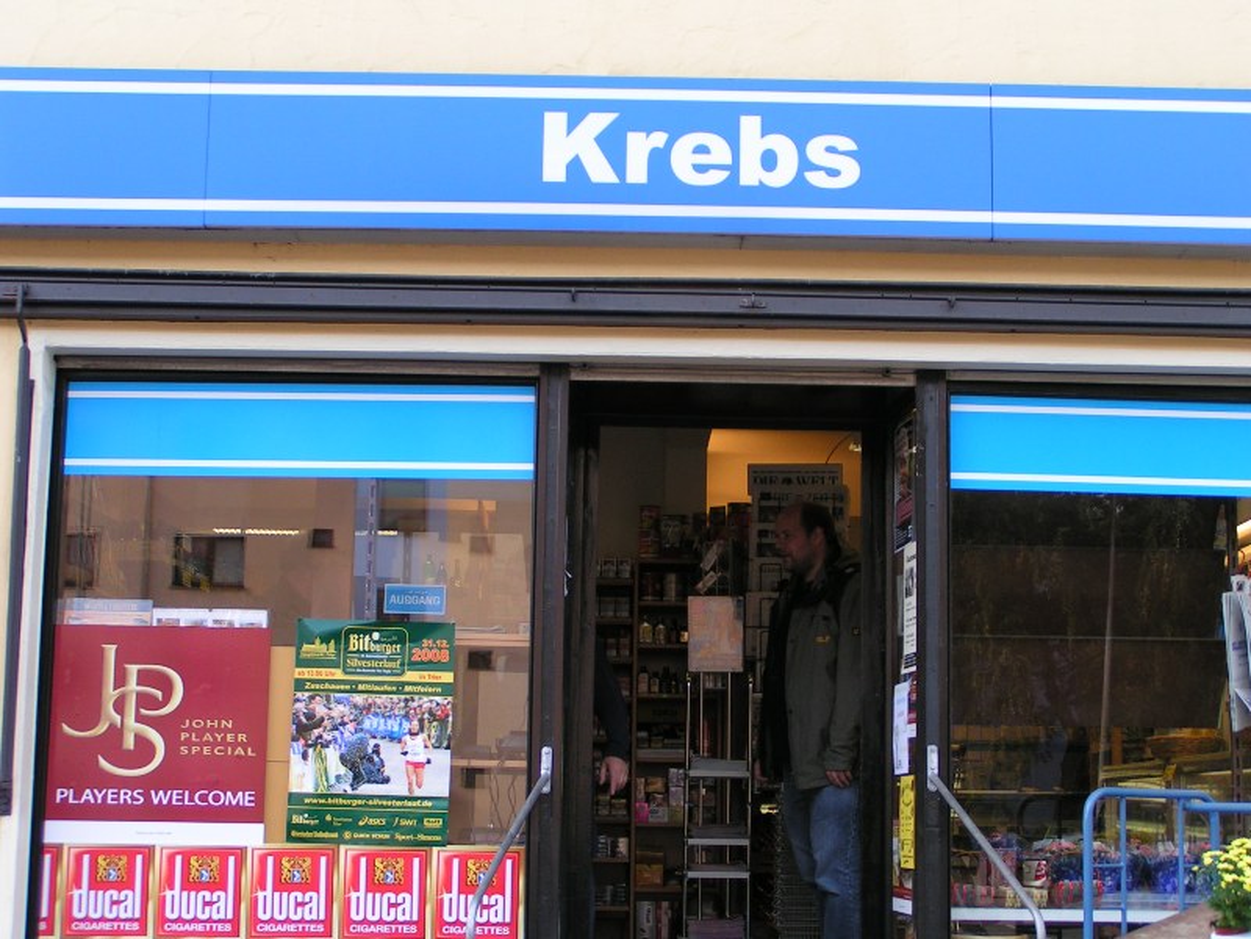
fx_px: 2168
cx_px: 626
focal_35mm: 60
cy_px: 470
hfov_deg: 32.2
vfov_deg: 24.4
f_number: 4
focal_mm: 9.2
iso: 50
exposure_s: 1/100
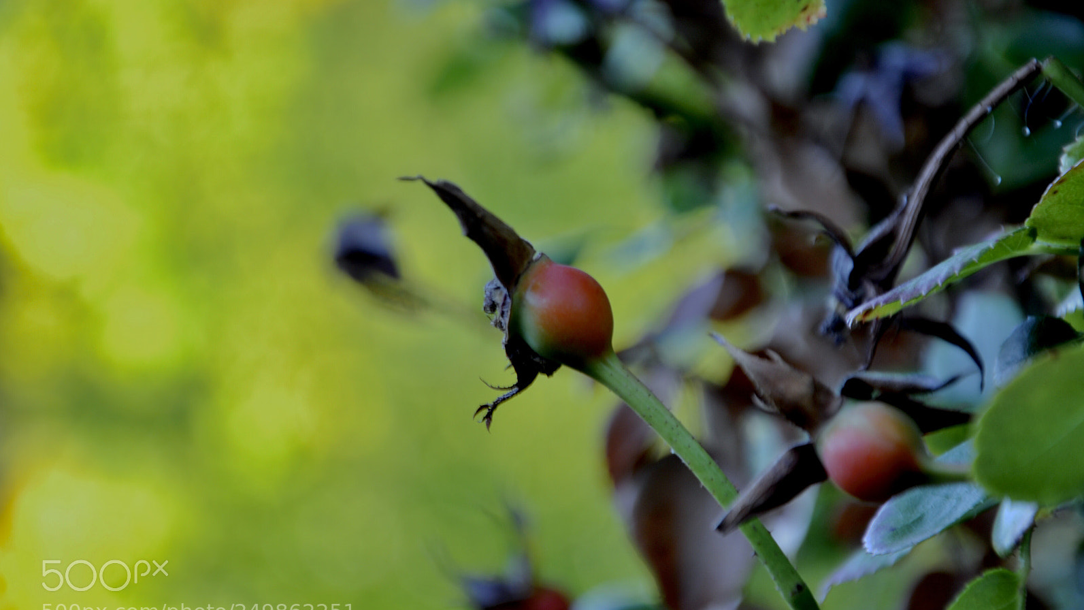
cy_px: 303
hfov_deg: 13.0
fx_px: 4758
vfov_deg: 7.3
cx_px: 544
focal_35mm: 166
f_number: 5.6
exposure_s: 1/20
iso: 100
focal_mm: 105
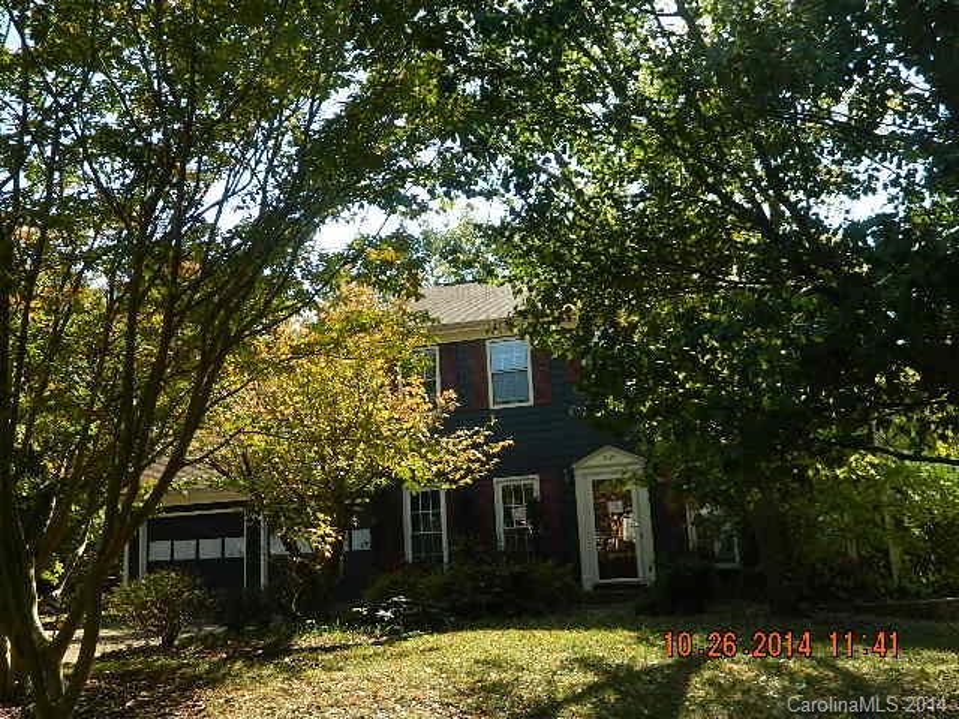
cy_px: 360
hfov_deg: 52.6
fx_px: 970
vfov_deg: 40.7
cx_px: 480
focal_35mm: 35
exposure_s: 1/400
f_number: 3.3
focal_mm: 6.2
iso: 140
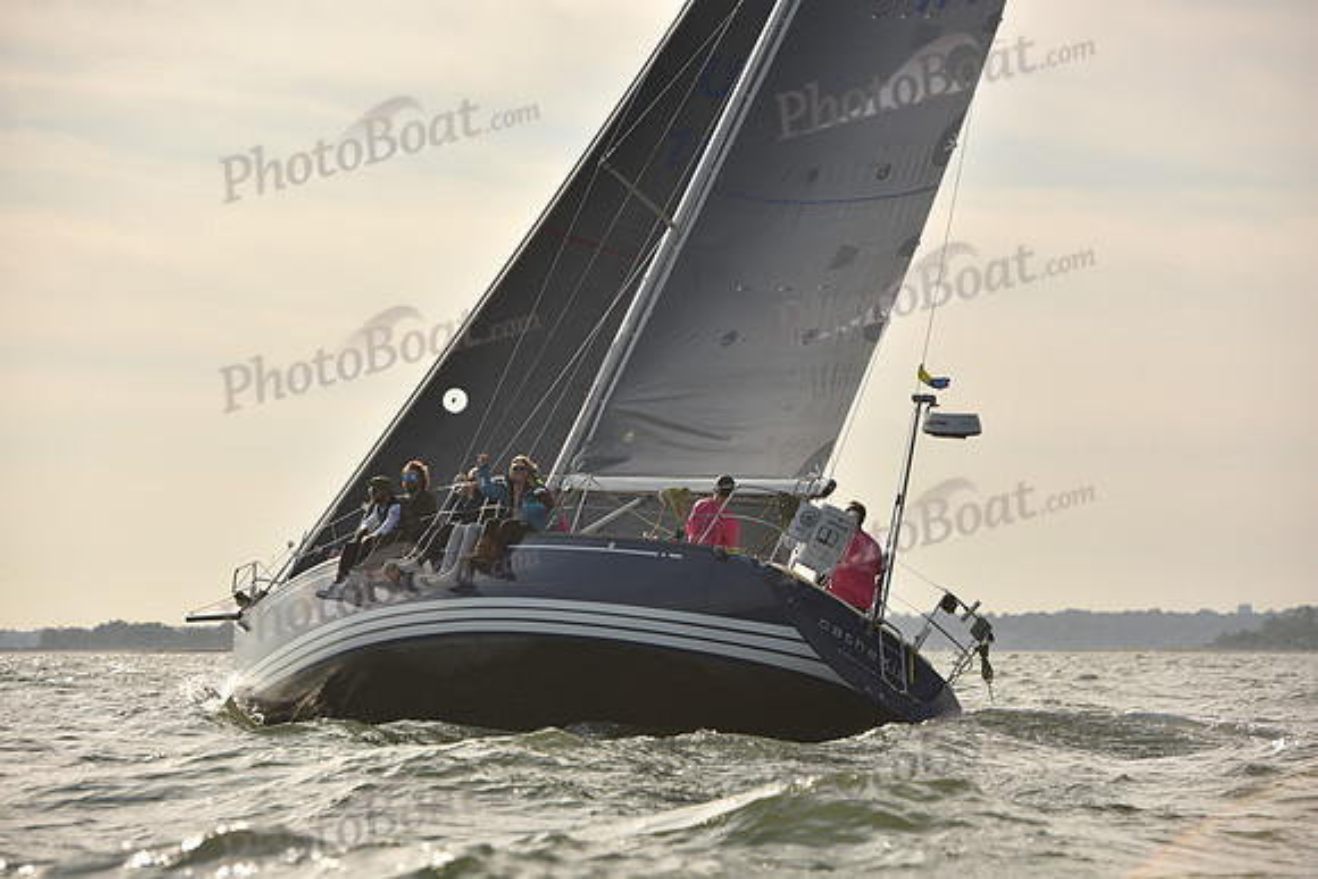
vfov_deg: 10.2
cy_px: 440
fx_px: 4943
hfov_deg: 15.2
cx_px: 659
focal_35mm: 135
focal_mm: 135
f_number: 5.6
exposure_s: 1/800
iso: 250
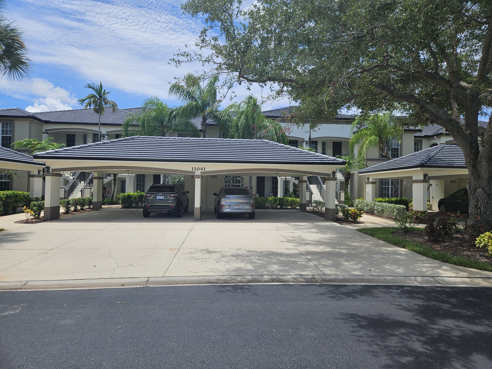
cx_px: 246
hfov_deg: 73.9
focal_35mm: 23
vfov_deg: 58.9
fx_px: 327
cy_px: 184
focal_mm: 5.4
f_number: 1.8
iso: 25
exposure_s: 1/2359
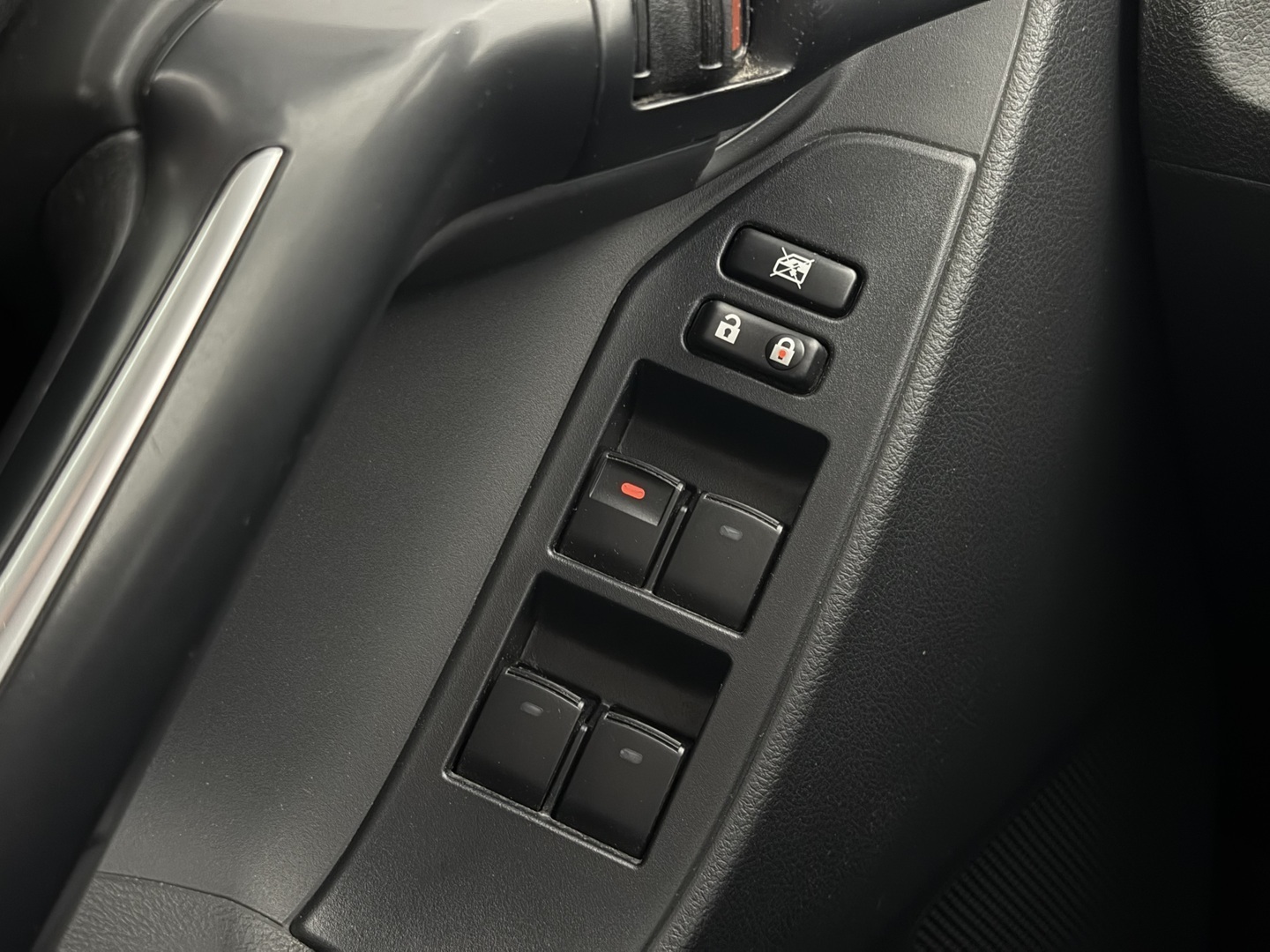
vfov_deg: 30.3
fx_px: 1761
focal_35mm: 48
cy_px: 476
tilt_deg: -26.9
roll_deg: +0.0
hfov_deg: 39.7
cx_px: 635
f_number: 1.78
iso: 640
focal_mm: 6.76
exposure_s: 1/9
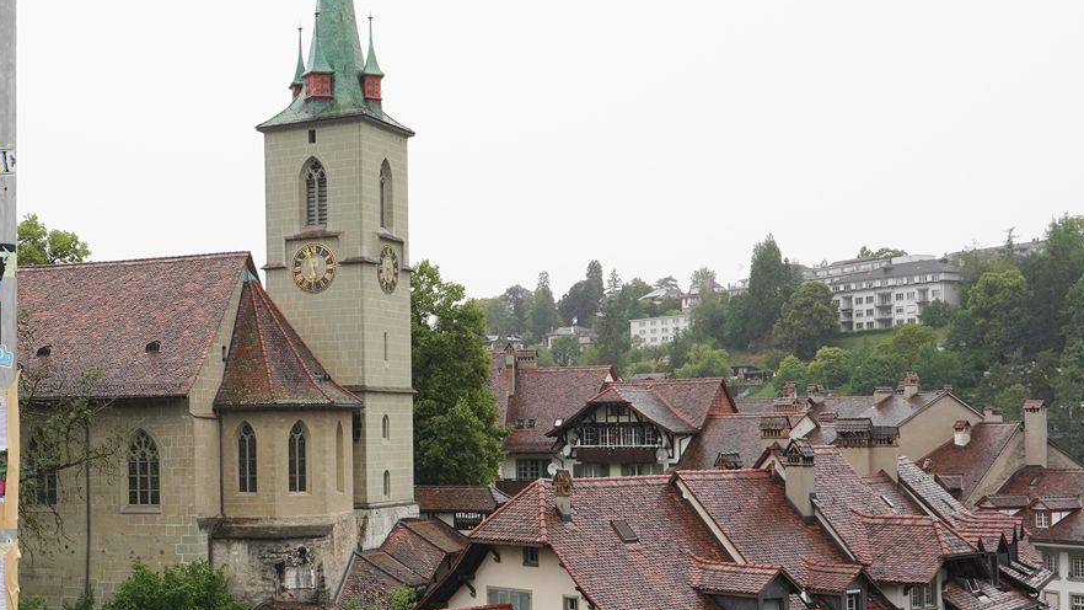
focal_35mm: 57
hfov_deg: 35.3
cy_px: 411
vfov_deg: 21.0
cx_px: 194
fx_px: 1638
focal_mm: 24
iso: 800
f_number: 13
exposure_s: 1/100
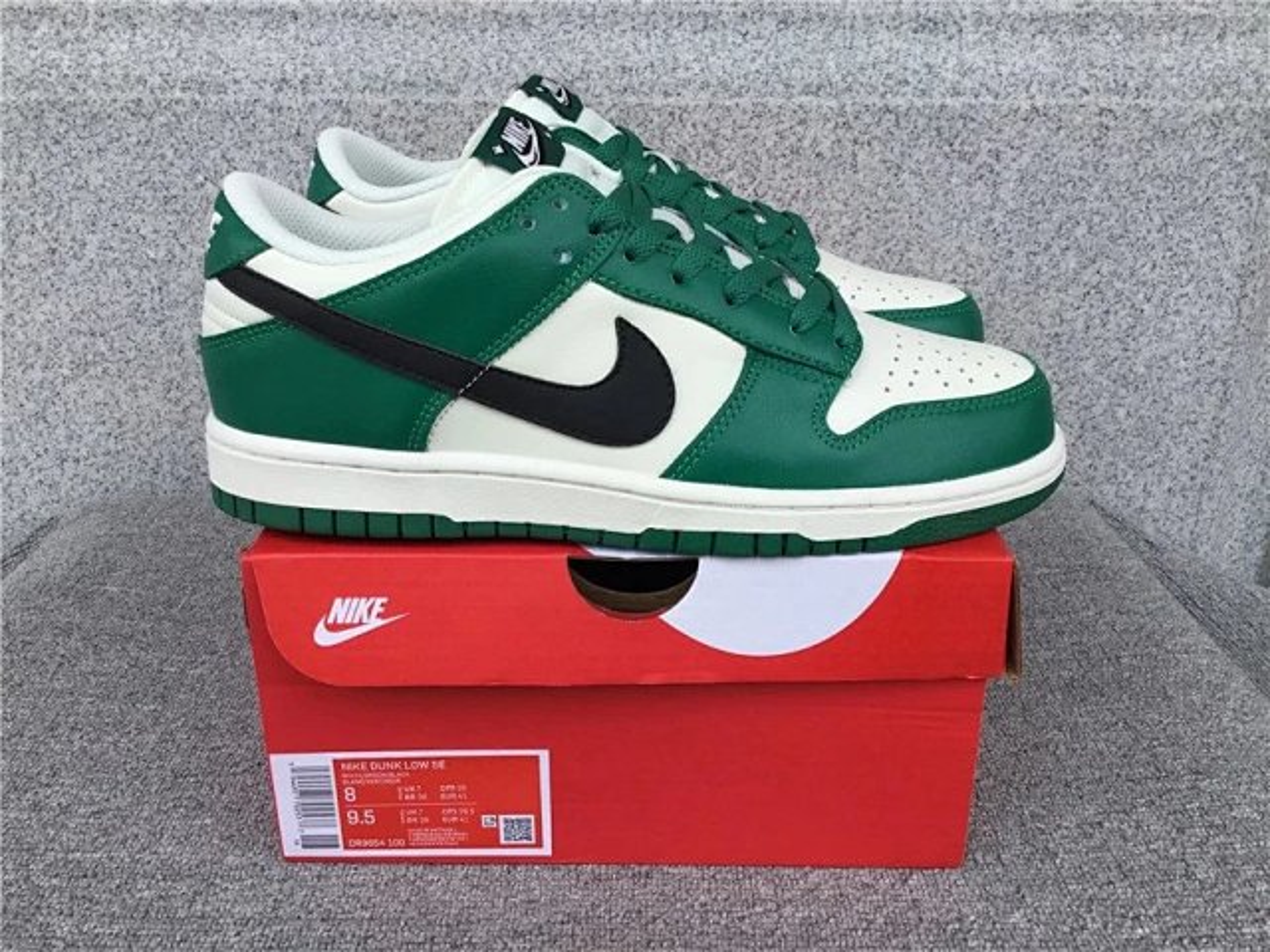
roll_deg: +0.2
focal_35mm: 31
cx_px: 635
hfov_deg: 58.4
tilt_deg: -22.2
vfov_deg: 45.4
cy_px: 476
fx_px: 1137
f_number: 2.4
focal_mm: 3.3
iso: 25
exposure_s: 1/466
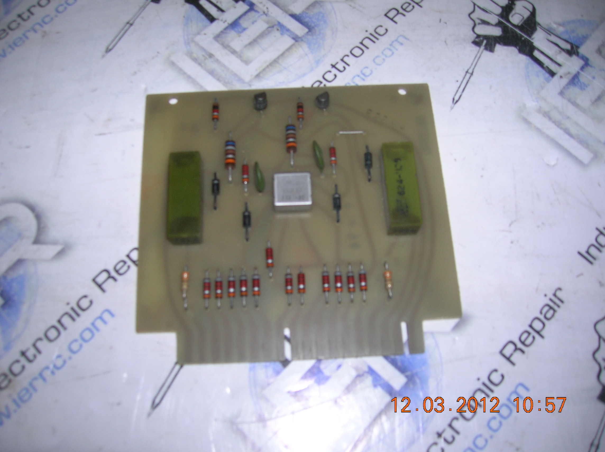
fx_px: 594
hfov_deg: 54.0
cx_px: 302
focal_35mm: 34
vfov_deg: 41.7
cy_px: 226
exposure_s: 1/60.1
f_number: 2.9
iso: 50
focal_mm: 5.7
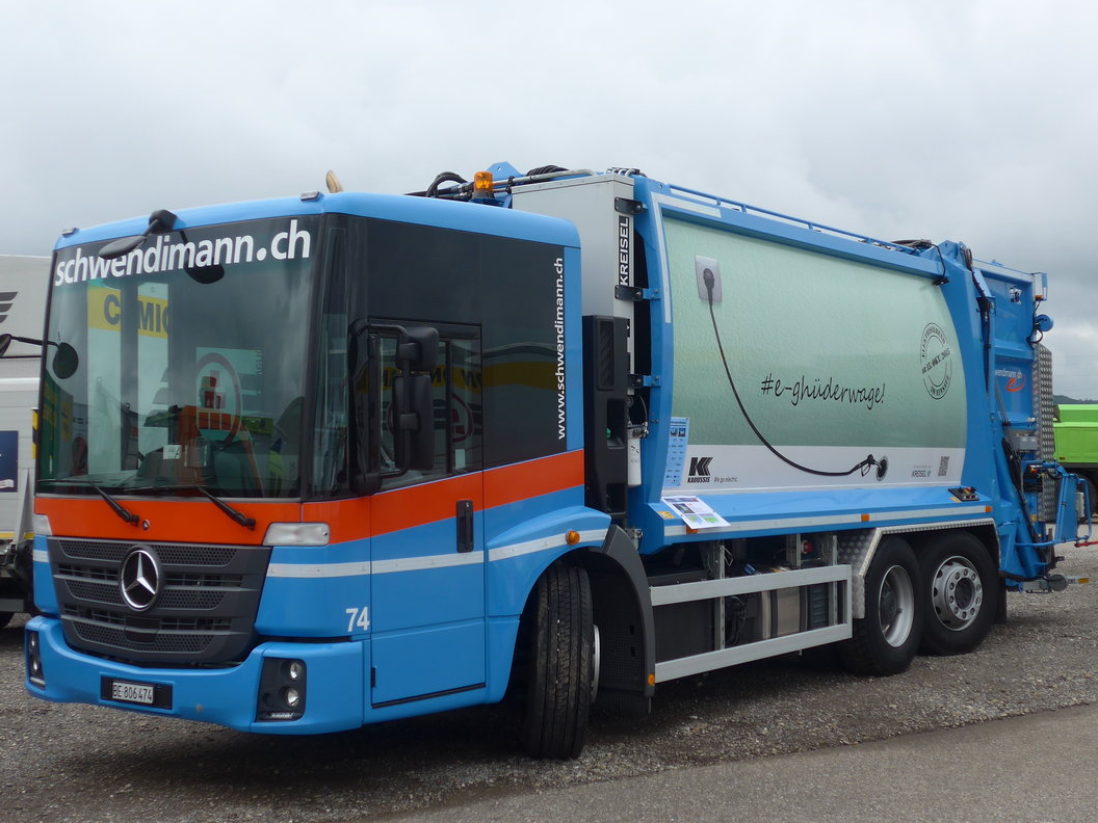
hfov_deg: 38.2
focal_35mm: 50
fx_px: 1586
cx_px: 556
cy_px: 388
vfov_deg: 29.1
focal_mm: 9
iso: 80
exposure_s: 1/800
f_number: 2.8
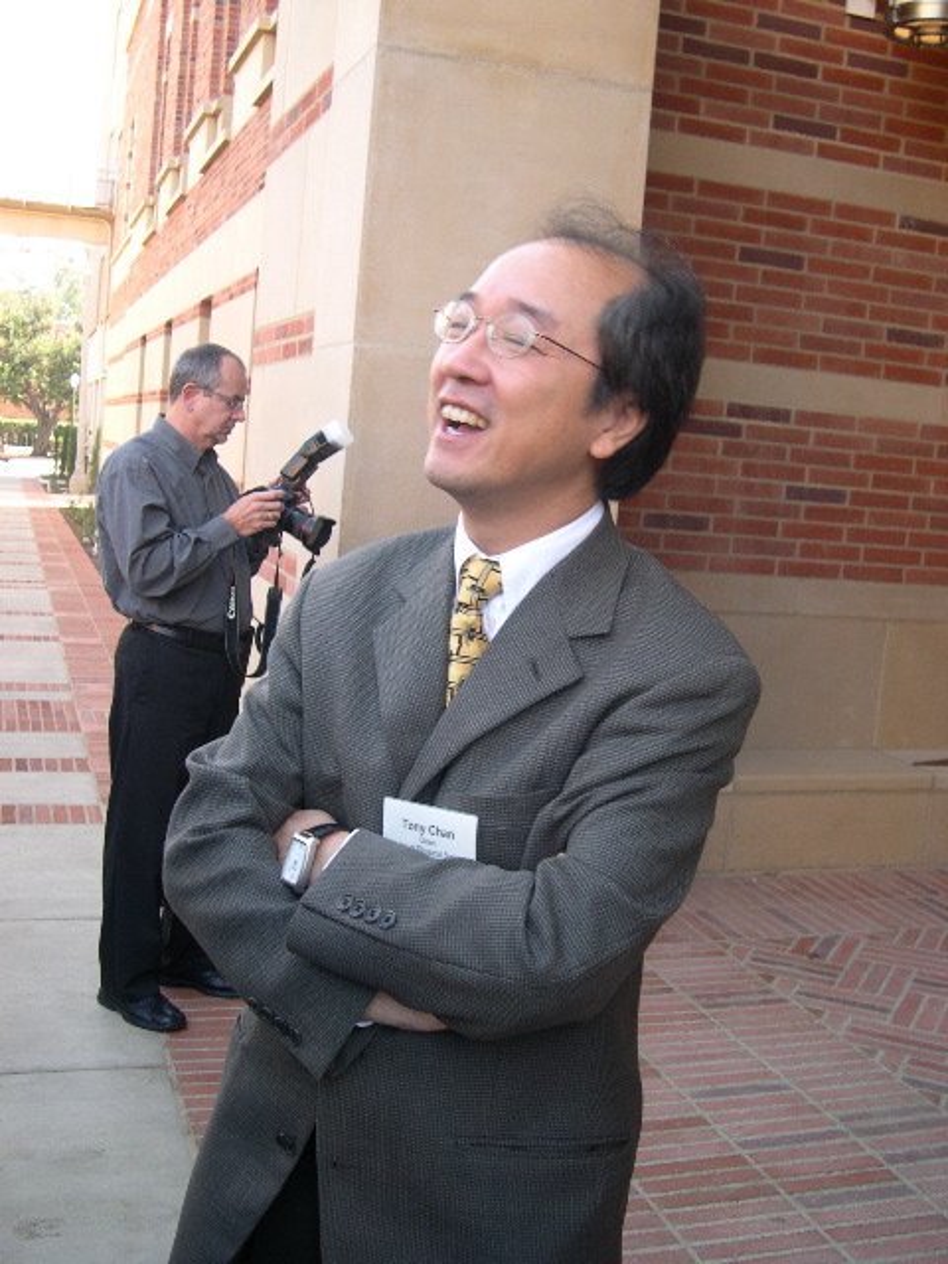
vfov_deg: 49.0
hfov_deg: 37.7
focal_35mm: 38
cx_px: 474
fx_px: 1388
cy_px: 632
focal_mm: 8
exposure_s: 1/64.8
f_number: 2.8
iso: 100
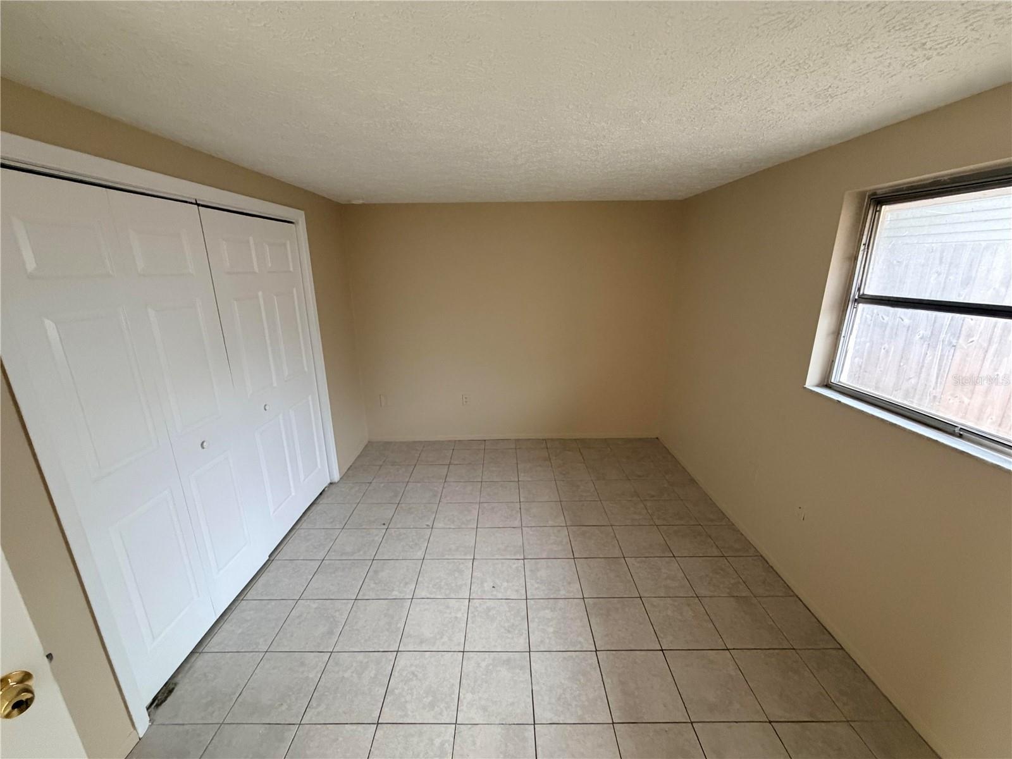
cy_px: 380
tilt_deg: -15.1
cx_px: 506
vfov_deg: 85.7
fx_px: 409
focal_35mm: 14
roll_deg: +1.9
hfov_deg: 102.1
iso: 400
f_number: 2.2
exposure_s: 1/60
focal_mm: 2.22
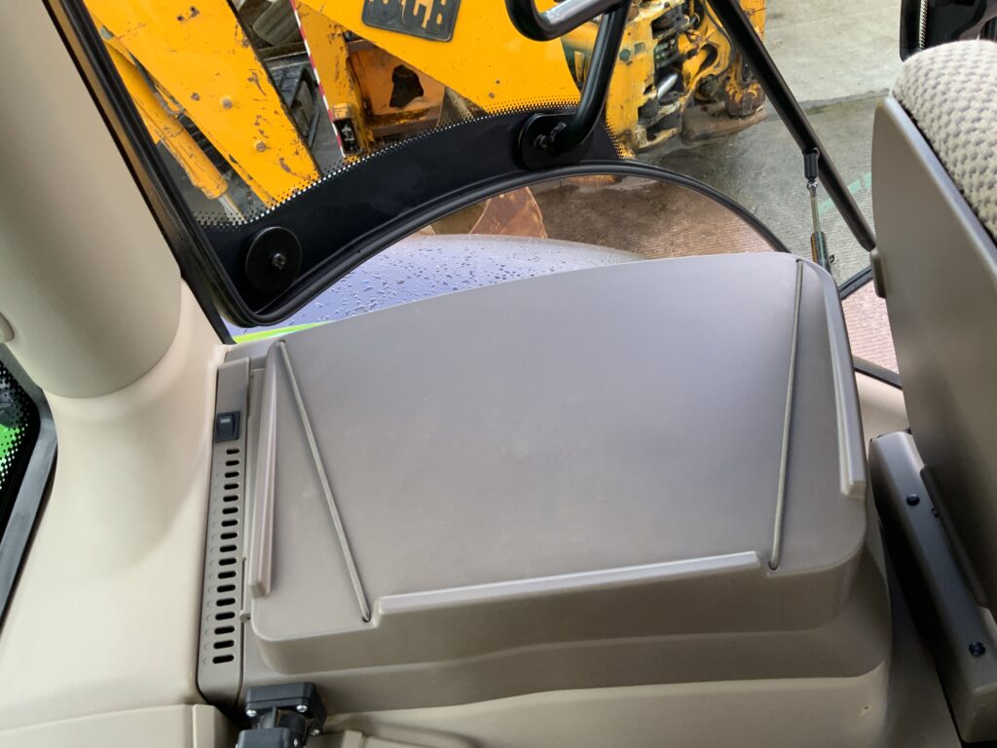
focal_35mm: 29
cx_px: 498
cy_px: 374
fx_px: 835
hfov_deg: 61.7
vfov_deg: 48.2
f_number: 1.8
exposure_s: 1/122
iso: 20
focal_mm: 3
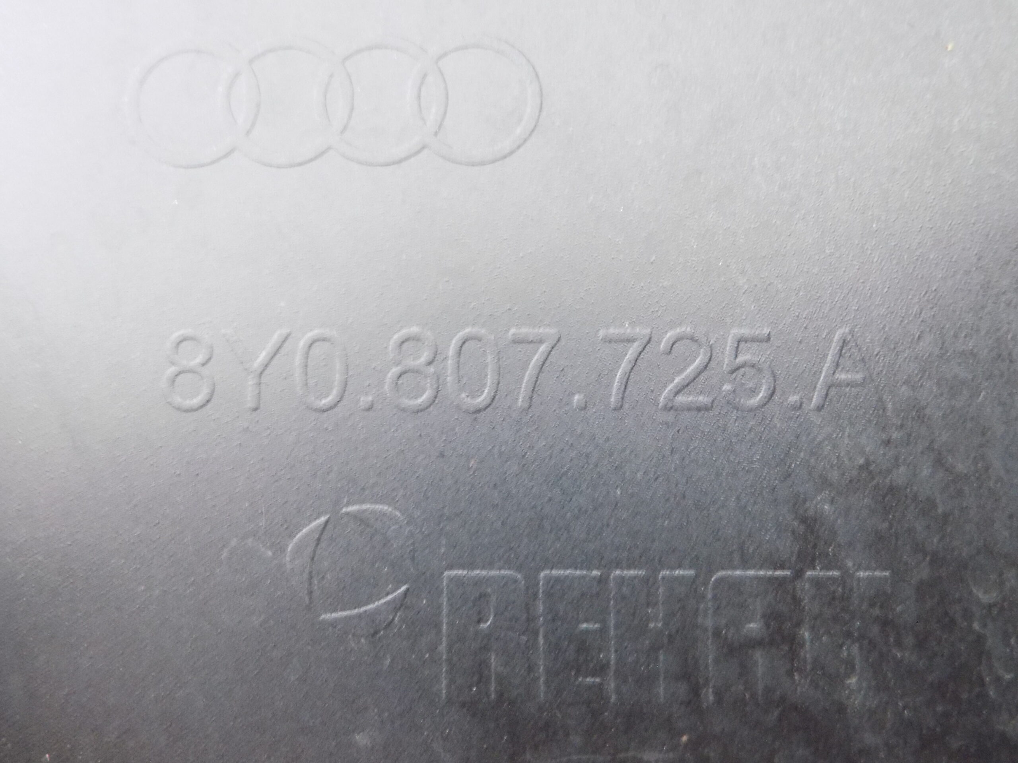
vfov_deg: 41.8
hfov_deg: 54.0
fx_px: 1000
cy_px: 382
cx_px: 509
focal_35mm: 34
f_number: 3.4
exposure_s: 1
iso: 450
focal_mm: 6.1
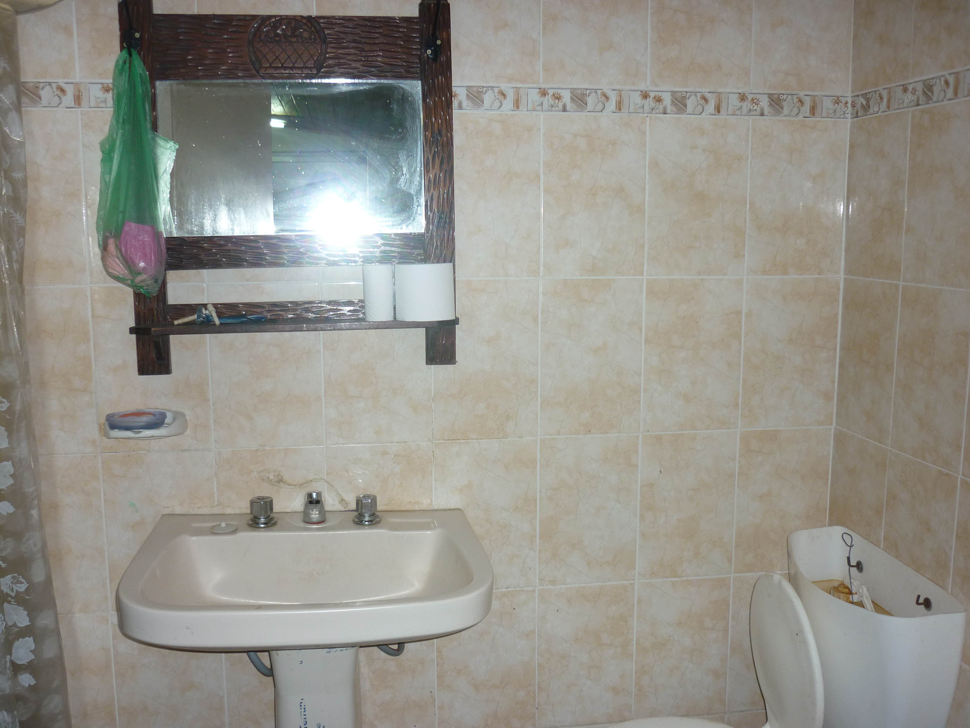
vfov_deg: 42.9
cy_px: 364
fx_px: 925
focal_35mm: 33
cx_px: 485
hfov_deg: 55.4
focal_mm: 5.5
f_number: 2.8
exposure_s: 1/30
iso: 100
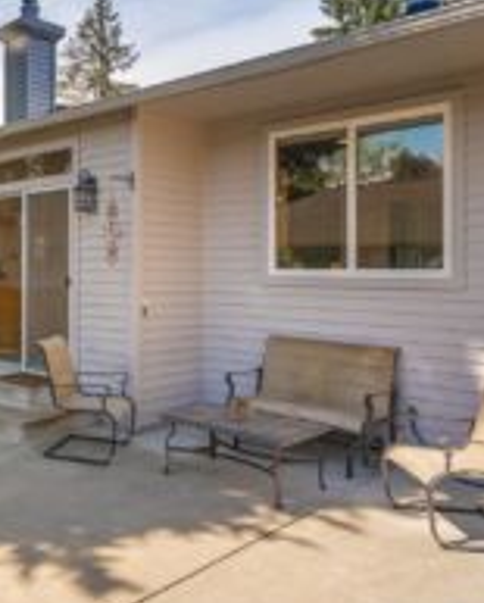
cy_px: 264
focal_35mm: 35
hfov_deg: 38.4
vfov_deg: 51.3
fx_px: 625
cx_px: 19
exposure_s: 1/125
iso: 80
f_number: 7.1
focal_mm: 18
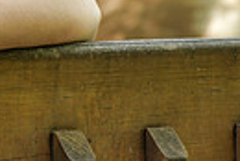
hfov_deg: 7.7
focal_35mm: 259
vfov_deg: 5.2
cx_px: -183
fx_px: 1729
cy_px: -153
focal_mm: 58
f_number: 2.8
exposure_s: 1/50
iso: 200
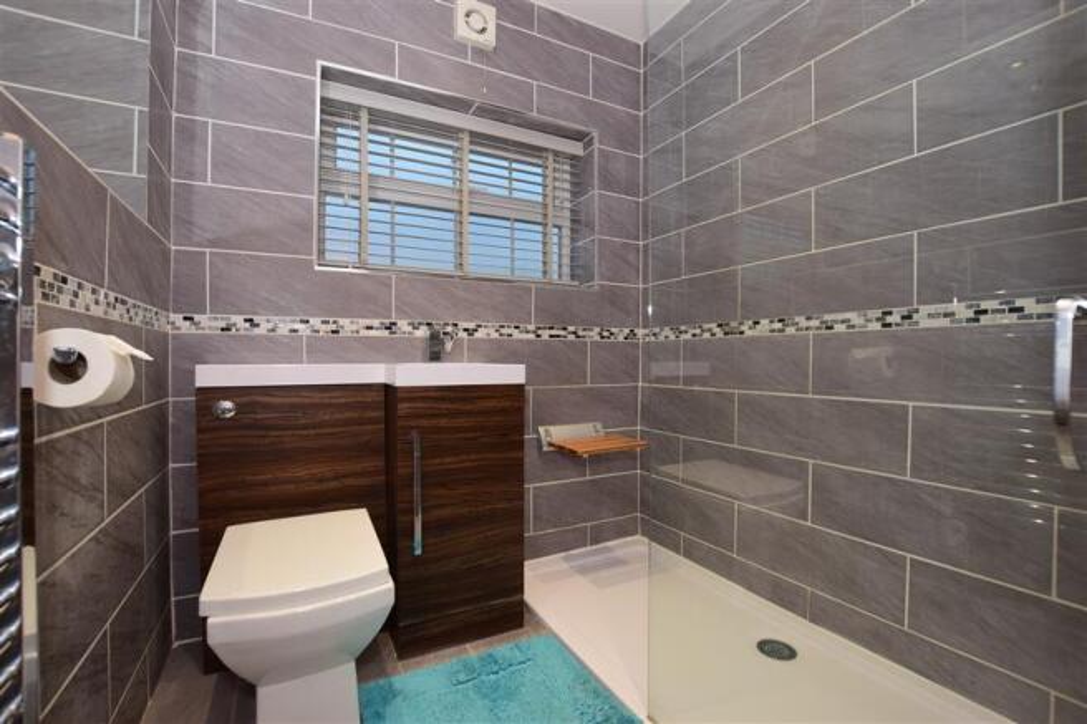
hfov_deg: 100.4
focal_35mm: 15
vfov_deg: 77.3
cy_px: 362
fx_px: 453
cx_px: 544
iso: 200
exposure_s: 1/15
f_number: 7.1
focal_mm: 10
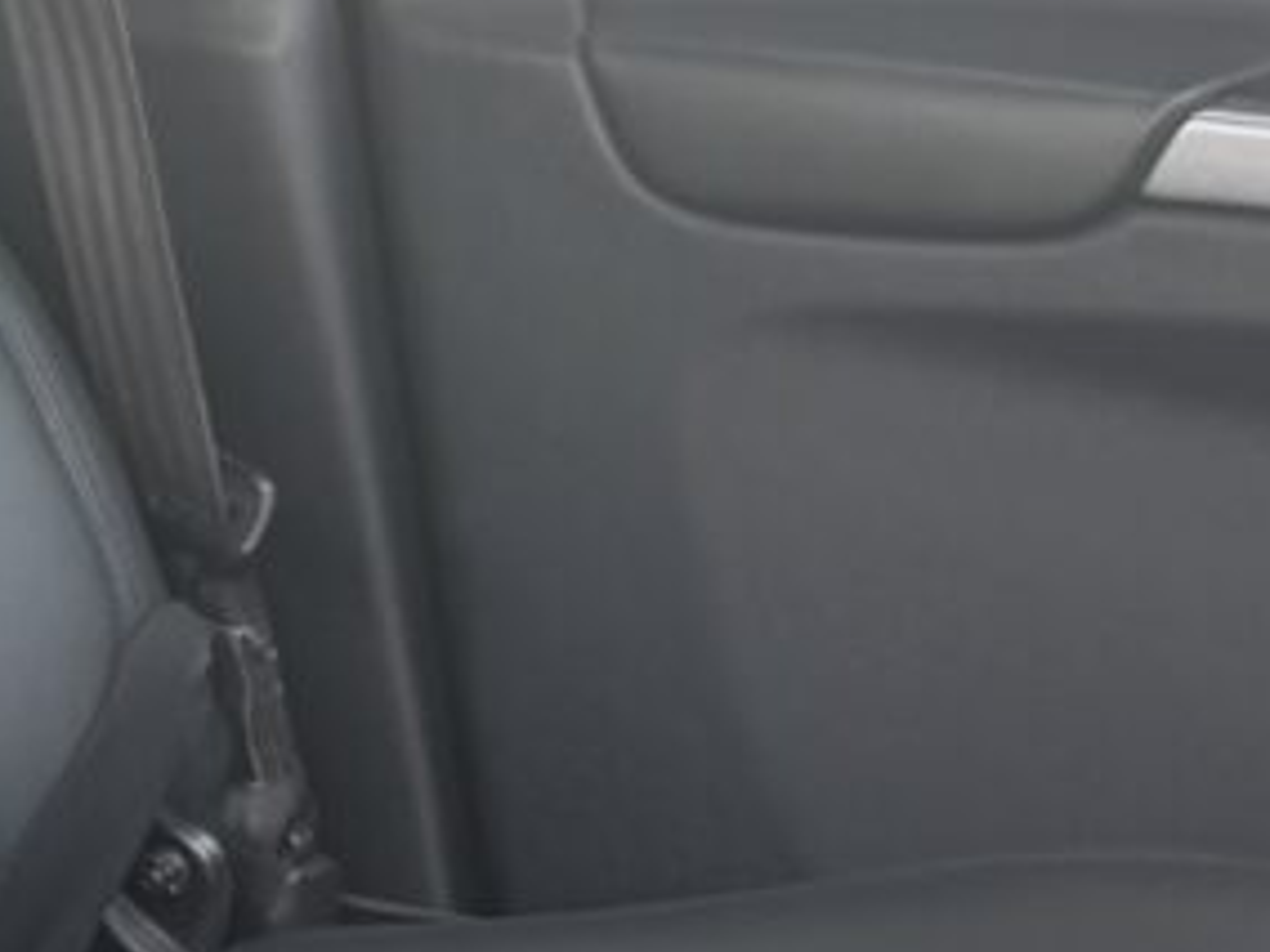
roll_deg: -0.5
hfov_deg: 12.8
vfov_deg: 11.0
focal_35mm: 135
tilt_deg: -13.9
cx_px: -1225
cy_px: 389
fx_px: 4953
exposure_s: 1/125
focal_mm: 6.76
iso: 50
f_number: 1.78
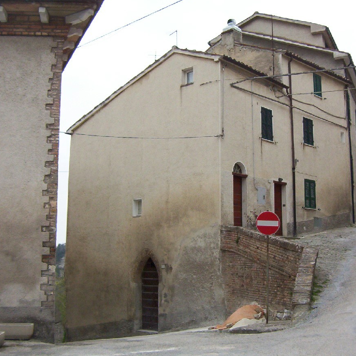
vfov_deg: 39.2
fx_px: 500
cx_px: 215
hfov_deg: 39.0
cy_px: 177
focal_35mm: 43
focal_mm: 5.54
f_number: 5.24
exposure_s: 1/491
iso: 100
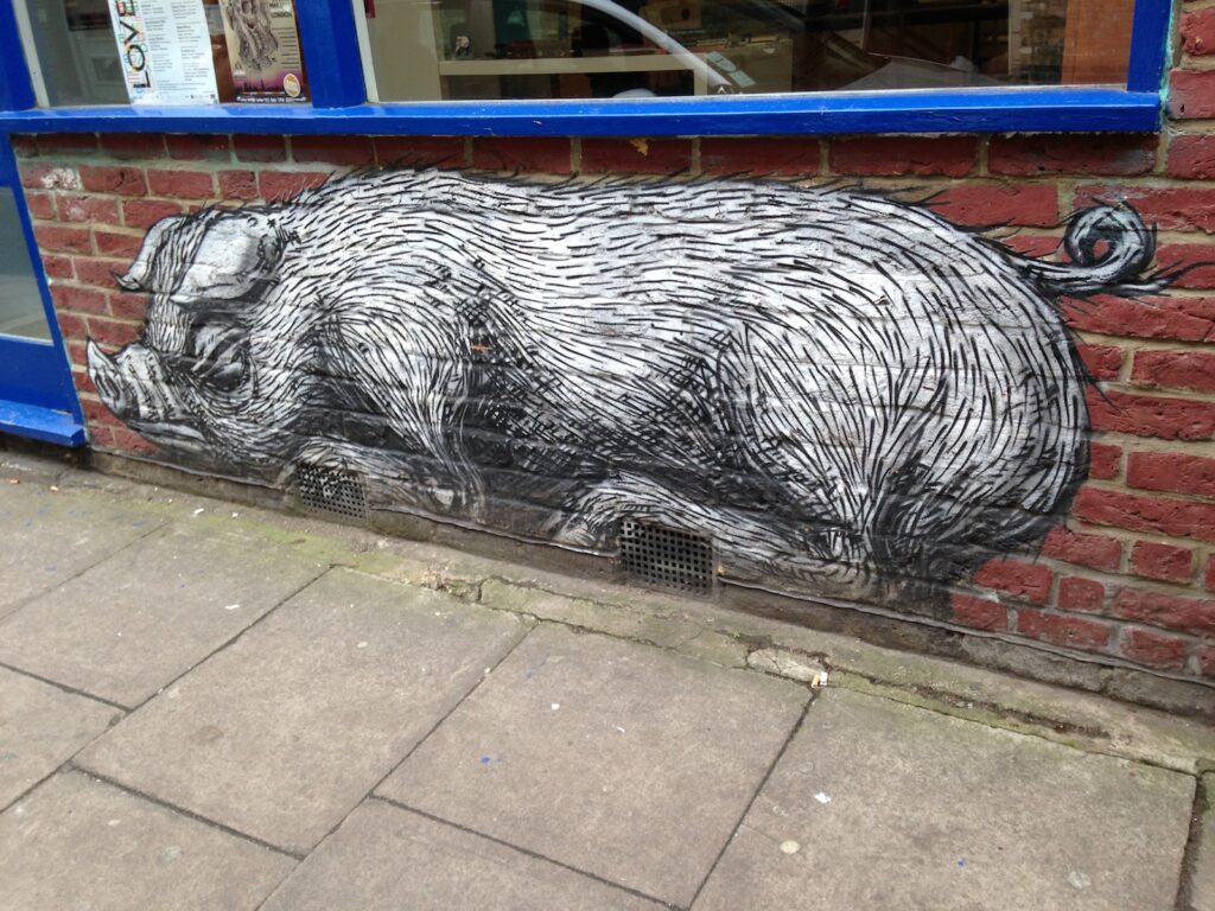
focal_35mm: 33
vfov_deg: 42.9
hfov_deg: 55.4
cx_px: 608
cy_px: 456
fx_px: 1158
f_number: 2.4
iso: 50
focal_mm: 4.13
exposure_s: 1/139
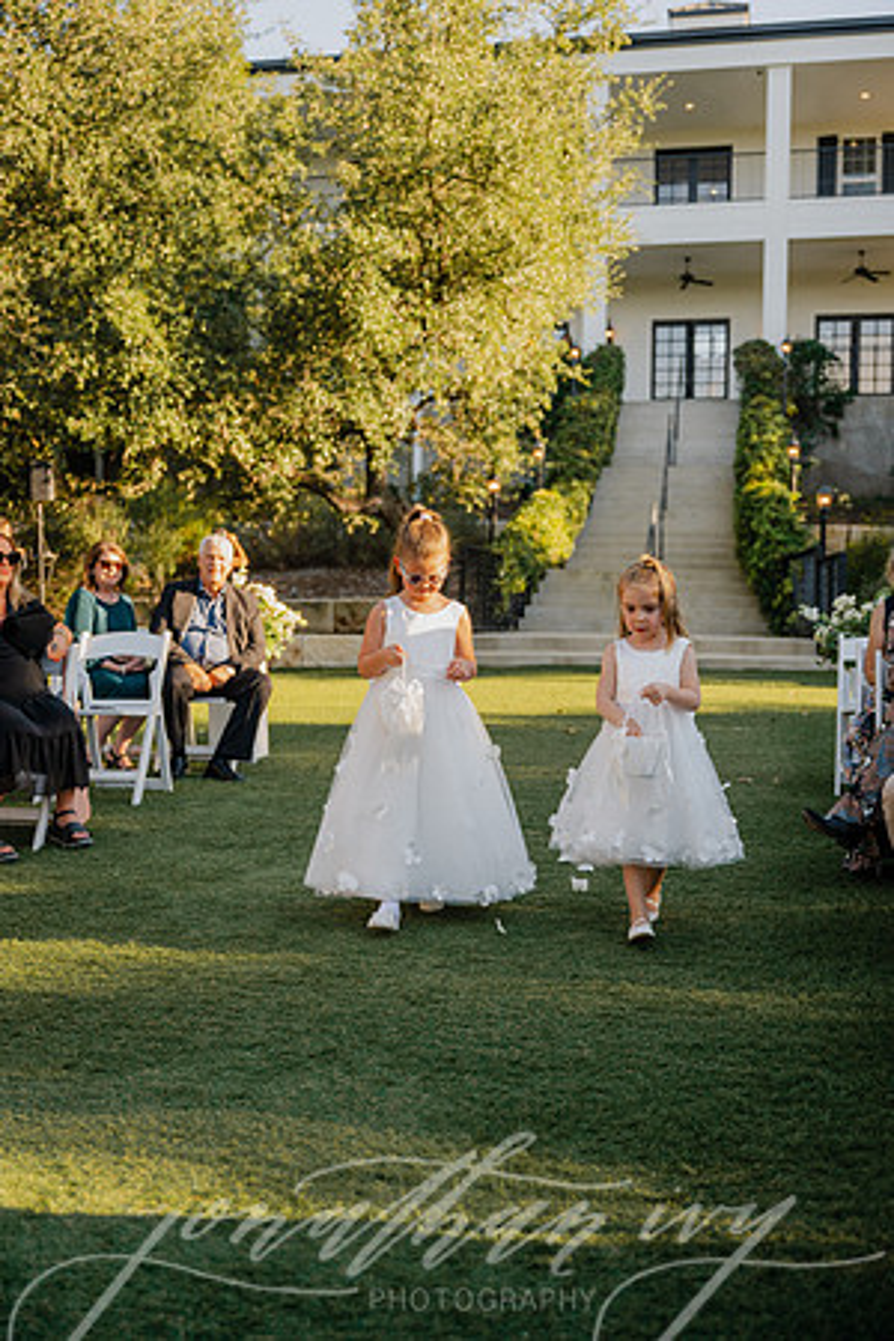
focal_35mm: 38
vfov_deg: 50.7
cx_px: 447
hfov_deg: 35.1
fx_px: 1415
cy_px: 670
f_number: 2.8
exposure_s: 1/1000
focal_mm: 38
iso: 200
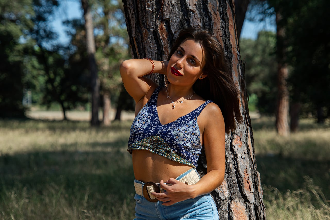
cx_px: 165
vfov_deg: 11.6
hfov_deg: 17.3
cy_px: 110
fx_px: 1081
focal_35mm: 118
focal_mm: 118
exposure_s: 1/250
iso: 50
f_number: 6.3
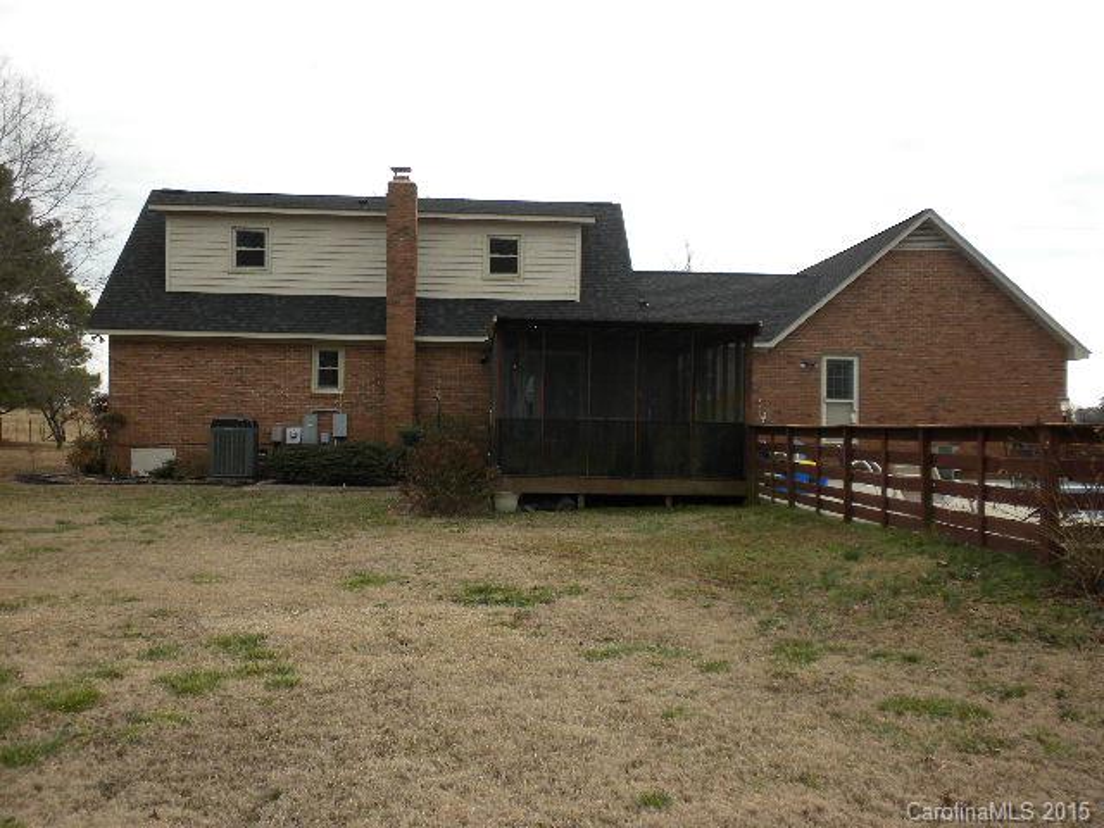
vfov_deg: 38.7
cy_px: 414
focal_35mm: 37
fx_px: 1180
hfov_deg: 50.1
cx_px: 552
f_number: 3.5
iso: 90
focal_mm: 6.6
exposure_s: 1/509
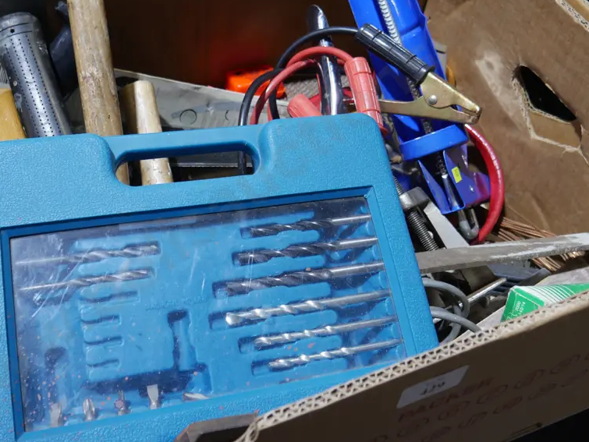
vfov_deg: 37.6
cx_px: 264
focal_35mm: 38
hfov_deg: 48.9
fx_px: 647
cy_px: 179
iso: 320
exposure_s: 1/60
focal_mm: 14
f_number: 3.5
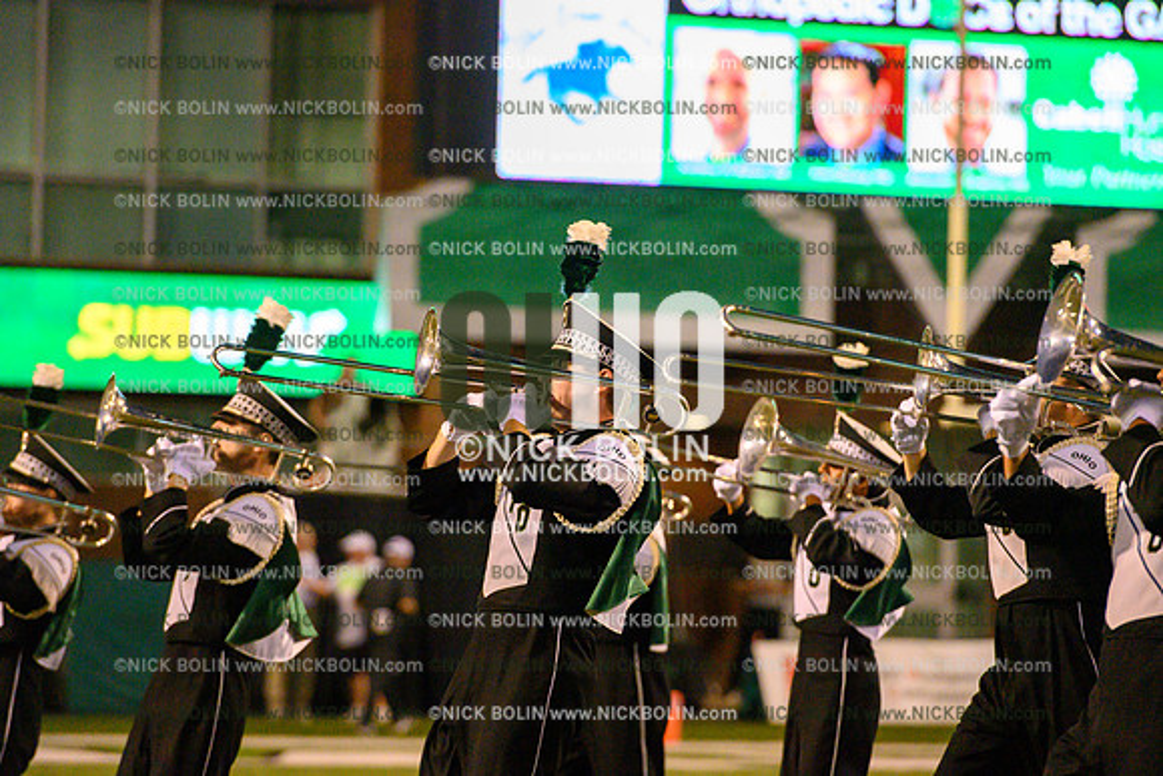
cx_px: 582
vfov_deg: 6.9
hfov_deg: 10.3
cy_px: 388
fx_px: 6462
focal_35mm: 200
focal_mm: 200
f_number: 4
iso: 10000
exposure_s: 1/1600
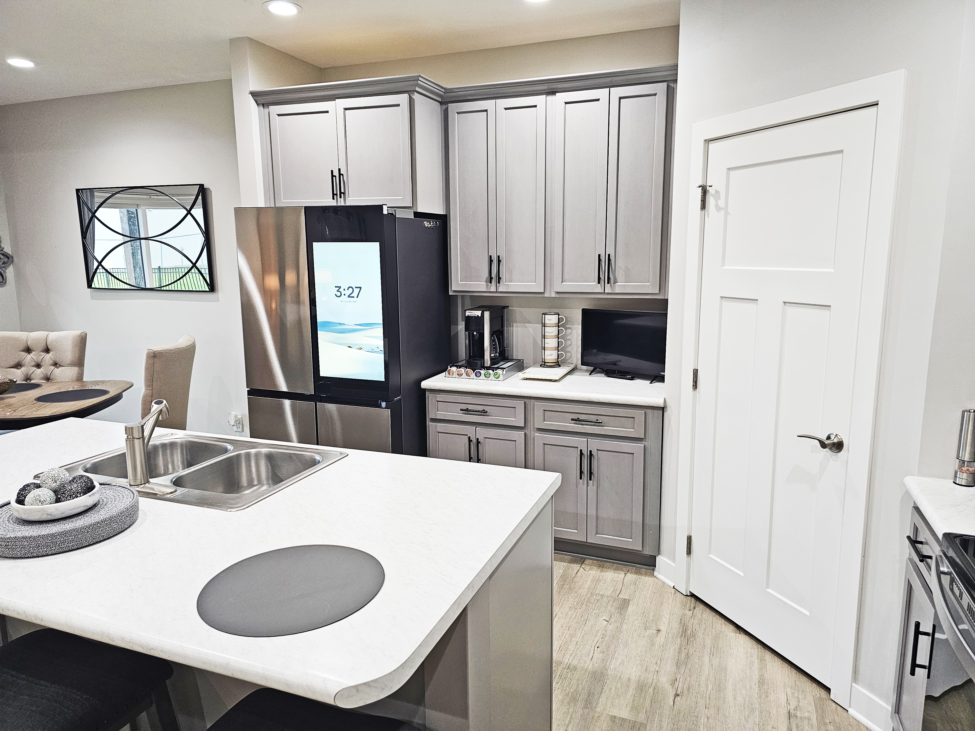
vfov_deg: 58.9
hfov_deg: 73.9
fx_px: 648
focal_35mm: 23
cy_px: 366
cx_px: 488
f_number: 1.7
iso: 320
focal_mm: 6.3
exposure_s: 1/120
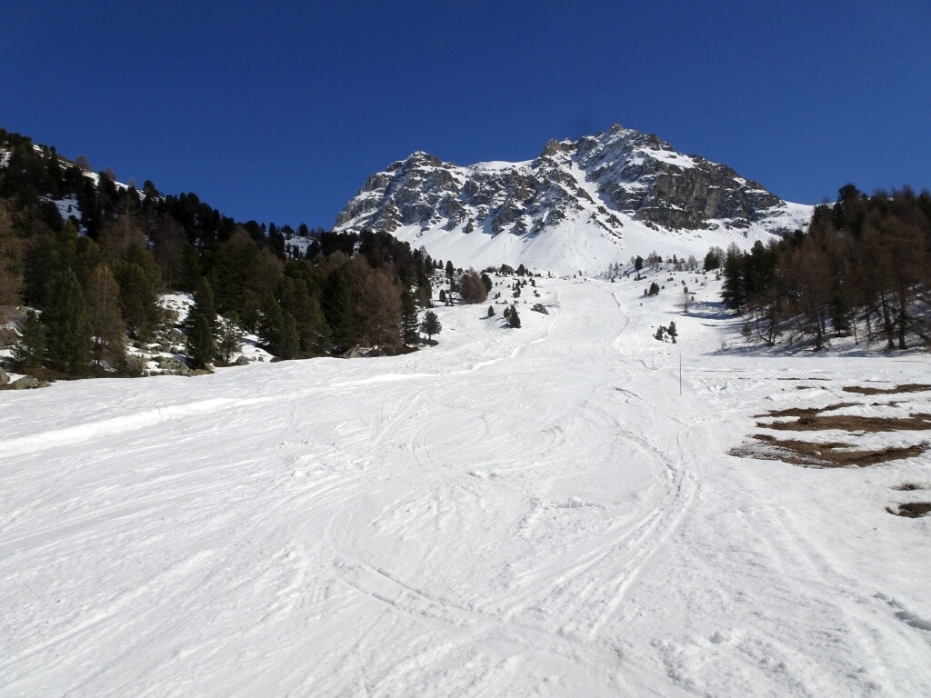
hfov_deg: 71.6
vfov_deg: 56.8
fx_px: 645
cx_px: 466
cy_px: 349
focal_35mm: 24
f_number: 4
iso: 80
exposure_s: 1/2000
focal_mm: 4.1
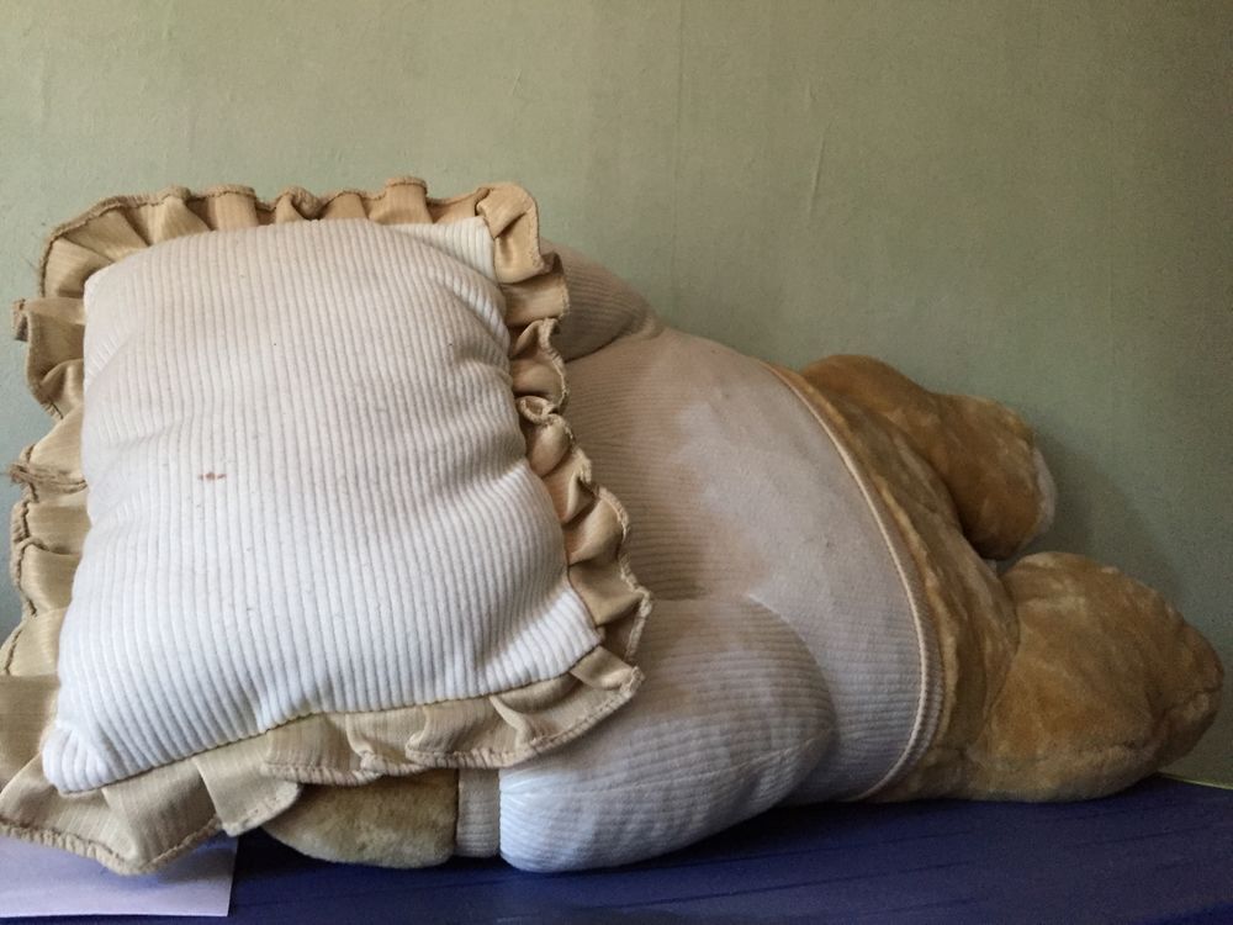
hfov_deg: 61.7
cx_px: 616
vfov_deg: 48.2
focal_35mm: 29
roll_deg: -4.2
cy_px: 462
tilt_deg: +4.7
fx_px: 1033
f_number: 2.2
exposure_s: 1/20
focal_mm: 4.15
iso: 250
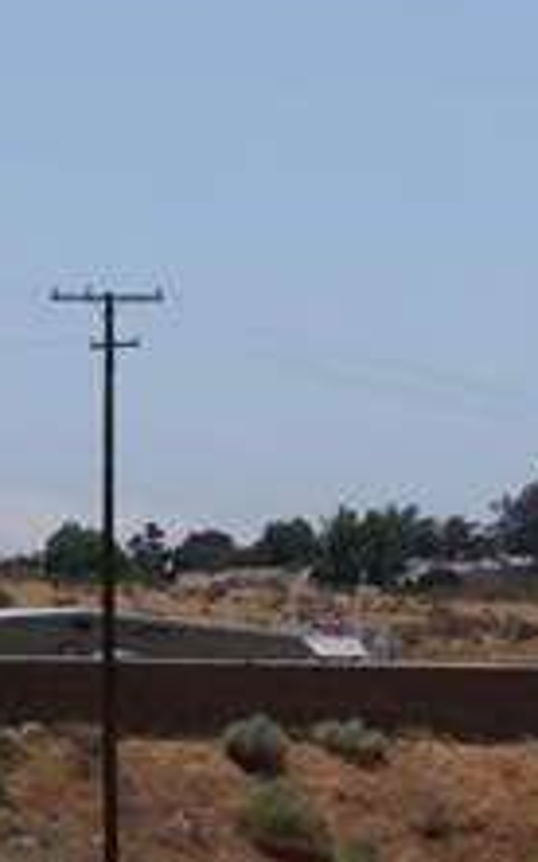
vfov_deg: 5.4
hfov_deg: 3.4
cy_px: 228
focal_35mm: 389
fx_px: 9140
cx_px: 339
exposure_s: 1/250
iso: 100
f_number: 13
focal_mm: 55
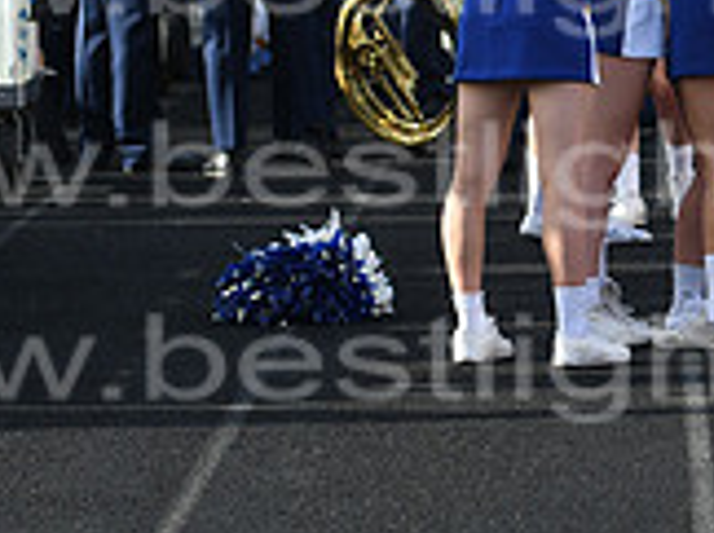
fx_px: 7456
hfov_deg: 5.5
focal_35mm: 362
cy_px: -306
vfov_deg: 4.1
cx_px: 723
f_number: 4
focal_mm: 70
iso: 200
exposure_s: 1/1250
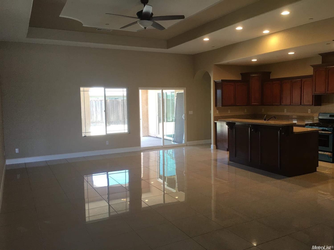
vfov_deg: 48.2
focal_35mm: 29
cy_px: 125
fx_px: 280
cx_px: 167
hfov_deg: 61.7
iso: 25
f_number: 2.2
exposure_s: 1/30
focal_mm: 4.15
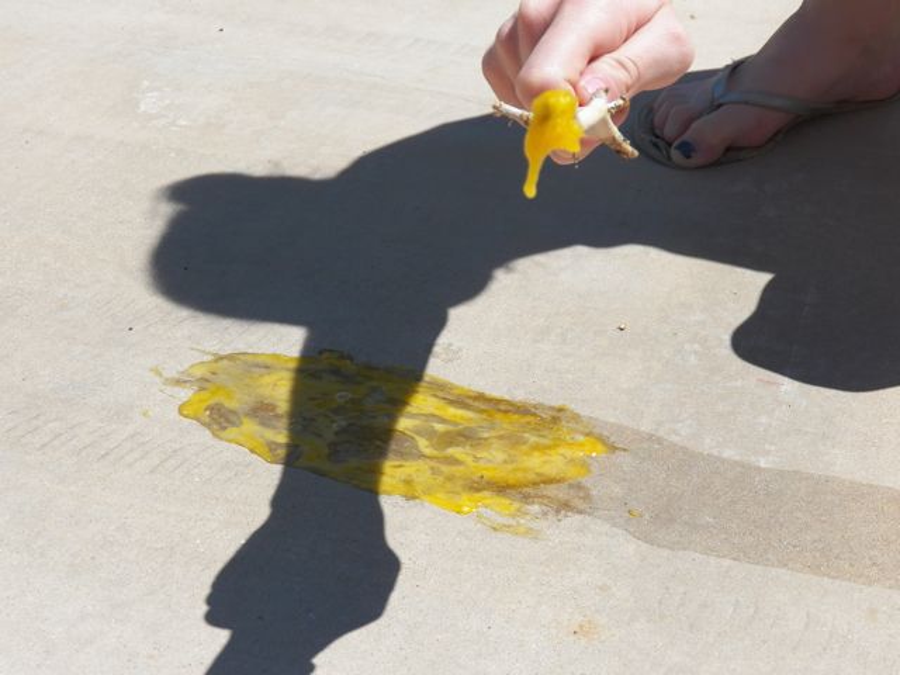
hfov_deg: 26.3
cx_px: 450
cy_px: 338
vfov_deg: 19.9
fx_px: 1924
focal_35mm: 74
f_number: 4.5
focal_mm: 13.2
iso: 125
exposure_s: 1/1250
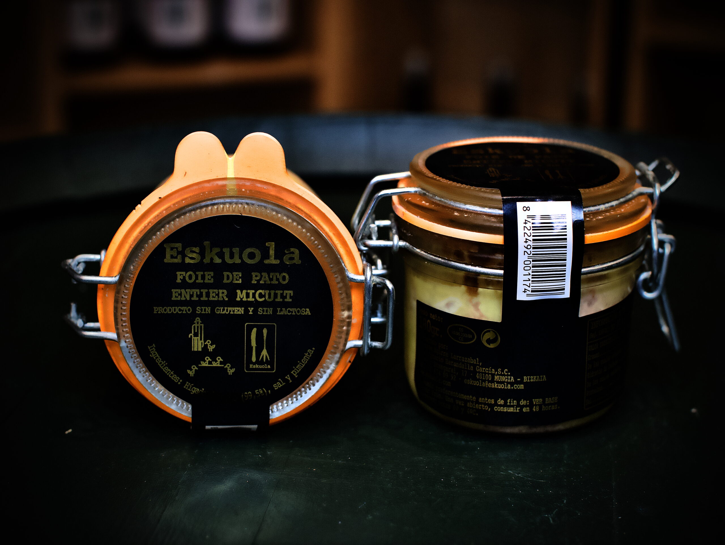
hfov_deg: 30.3
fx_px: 1341
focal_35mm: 64
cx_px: 362
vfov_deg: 22.9
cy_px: 272
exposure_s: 1/200
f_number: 5
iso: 2000
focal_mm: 32
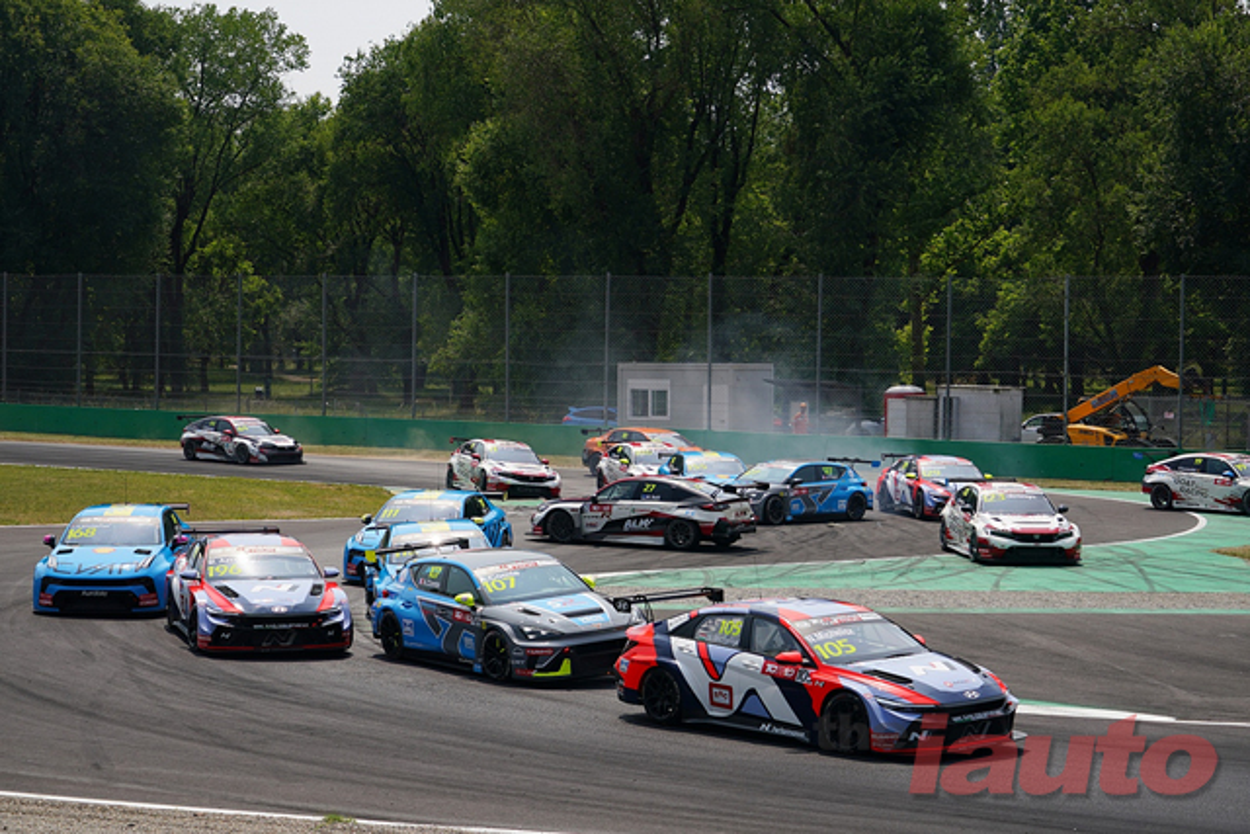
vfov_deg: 17.5
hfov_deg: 26.0
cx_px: 625
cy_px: 417
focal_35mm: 78
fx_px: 2709
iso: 200
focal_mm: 78
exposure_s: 1/1250
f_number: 6.3
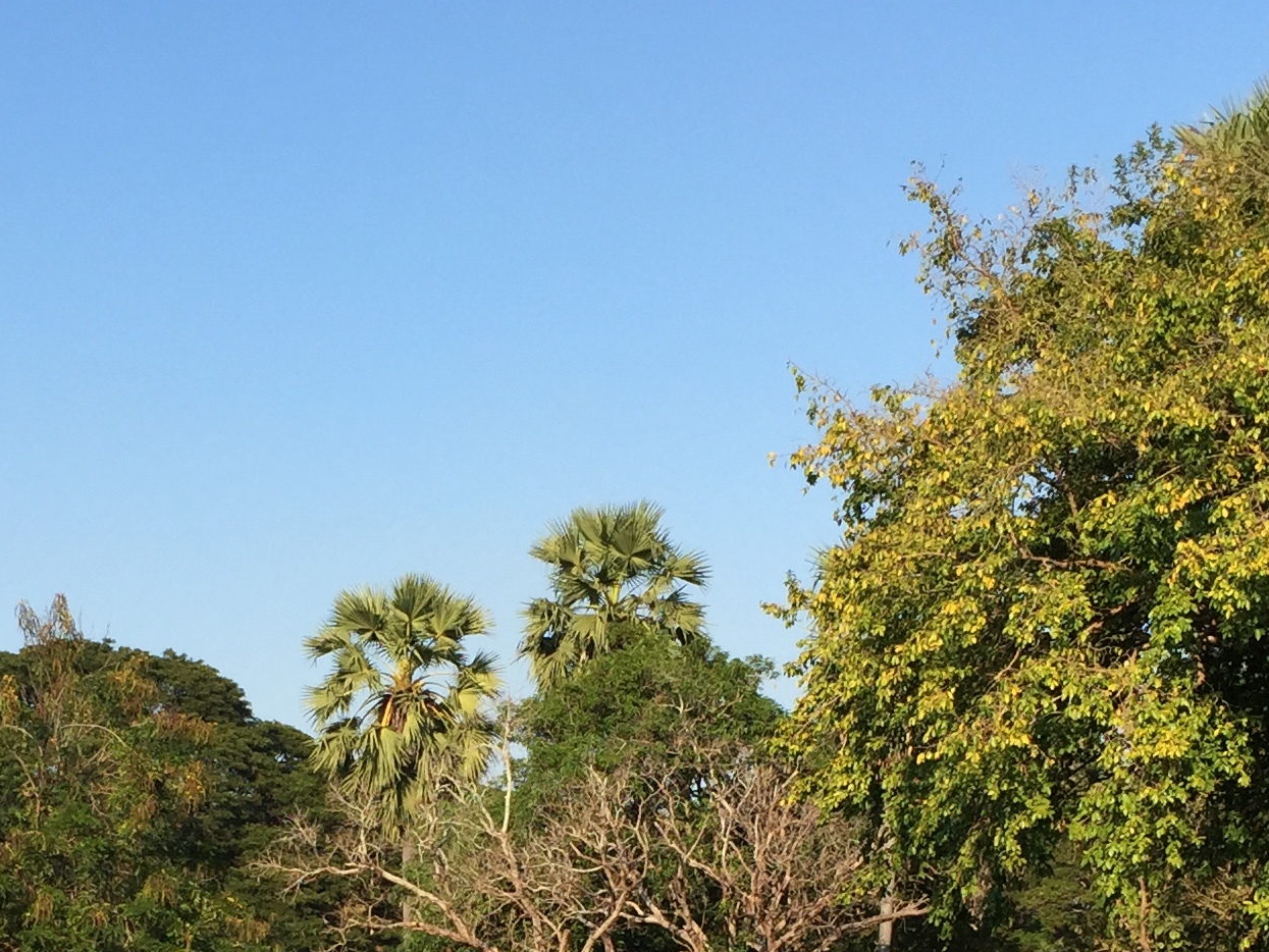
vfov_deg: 18.8
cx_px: 406
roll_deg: -0.7
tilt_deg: +1.7
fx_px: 2786
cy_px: 996
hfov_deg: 25.5
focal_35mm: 76
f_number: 2.2
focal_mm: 4.15
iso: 32
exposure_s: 1/1199
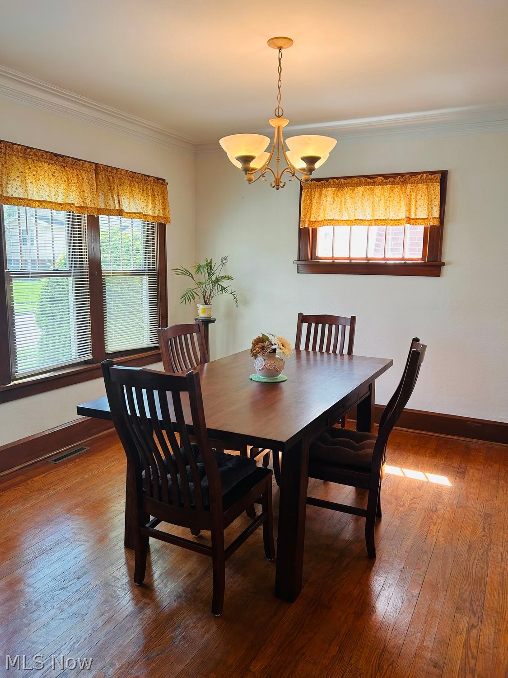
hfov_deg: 53.1
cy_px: 339
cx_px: 254
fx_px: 509
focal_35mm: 26
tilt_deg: -11.1
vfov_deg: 67.3
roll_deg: -0.7
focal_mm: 5.7
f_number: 1.5
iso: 64
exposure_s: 1/120
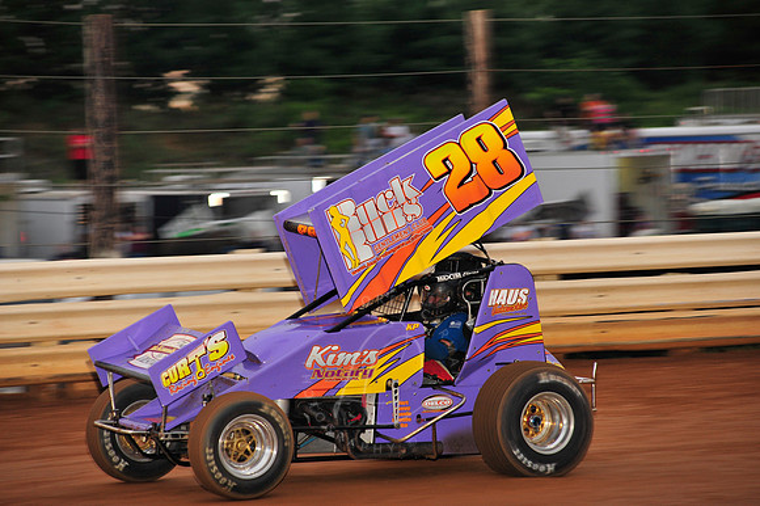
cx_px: 380
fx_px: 3903
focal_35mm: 185
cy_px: 253
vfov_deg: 7.4
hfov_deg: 11.1
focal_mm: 185
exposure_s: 1/320
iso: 800
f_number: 6.3
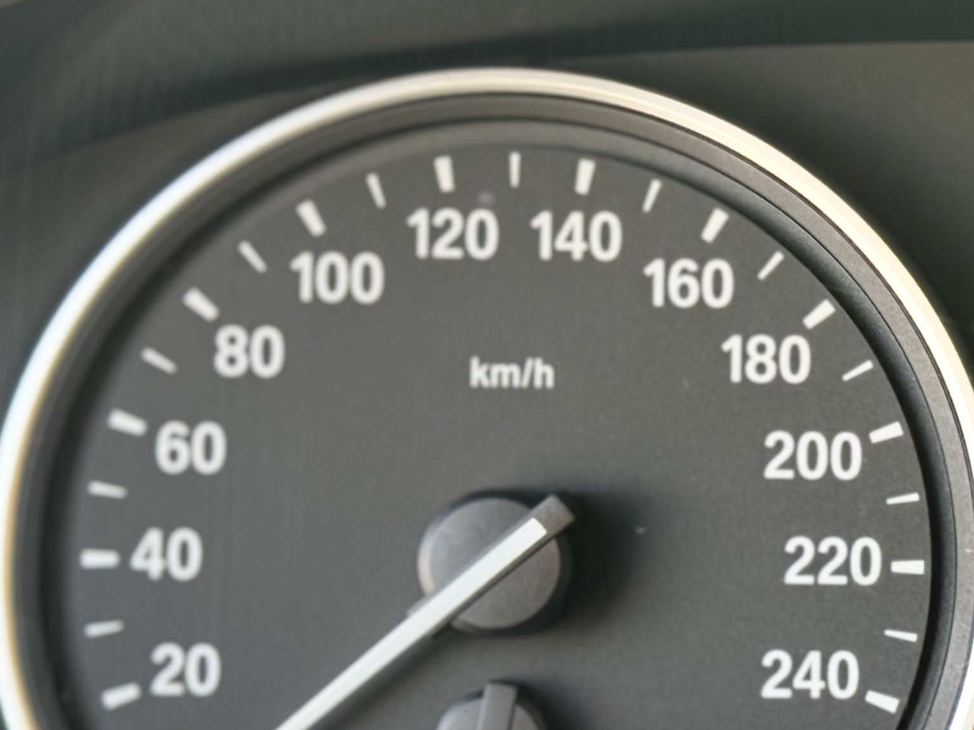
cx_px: 1128
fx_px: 3573
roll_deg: -0.9
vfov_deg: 11.7
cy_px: 417
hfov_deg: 15.1
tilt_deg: -17.0
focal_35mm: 127
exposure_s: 1/60
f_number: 1.78
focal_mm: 6.76
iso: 100
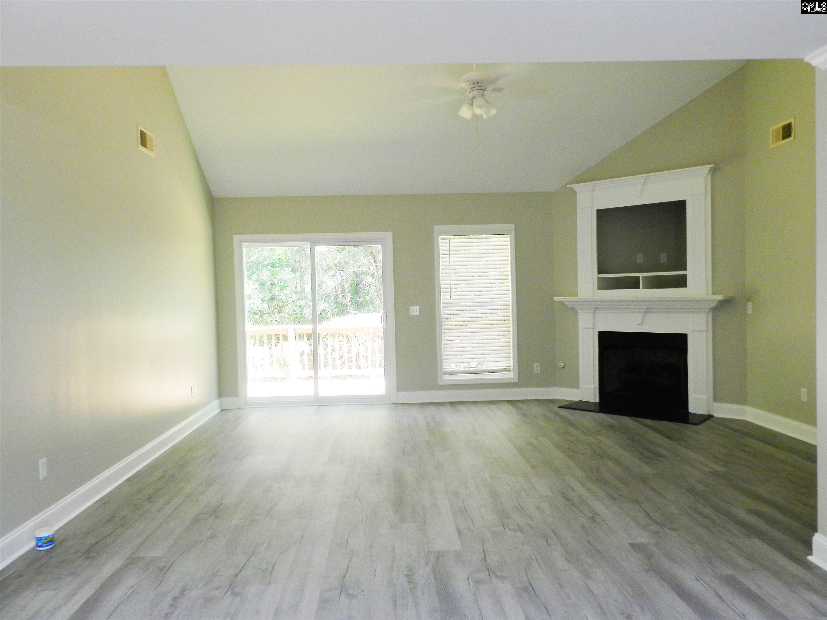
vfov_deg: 54.9
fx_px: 597
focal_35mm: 25
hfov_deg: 69.4
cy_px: 310
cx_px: 414
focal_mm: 4.5
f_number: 3.5
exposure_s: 1/40
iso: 160
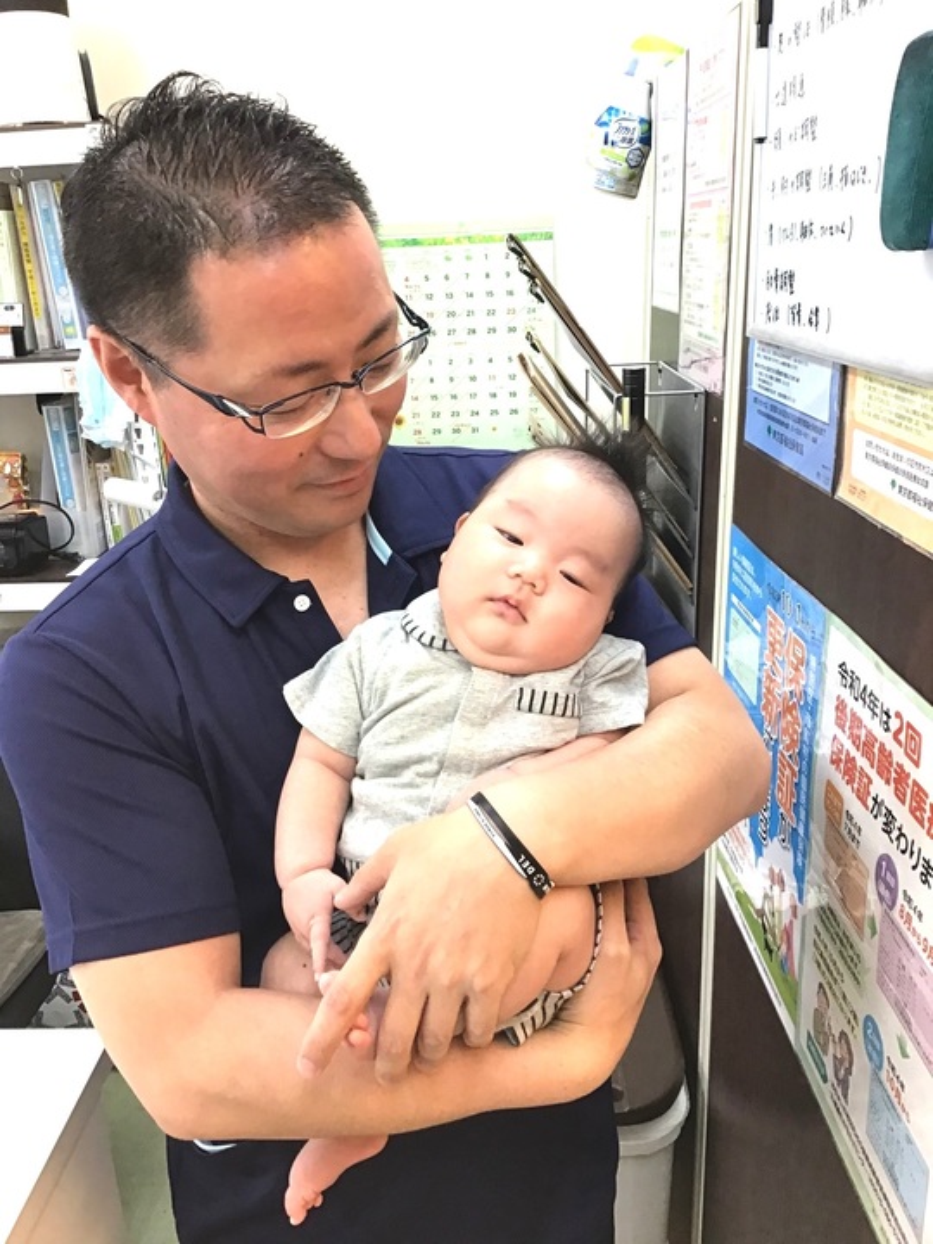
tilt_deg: -18.7
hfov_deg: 45.4
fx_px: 1114
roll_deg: +3.2
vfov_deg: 58.4
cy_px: 622
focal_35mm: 31
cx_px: 466
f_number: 2.4
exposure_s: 1/30
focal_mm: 3.3
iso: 40
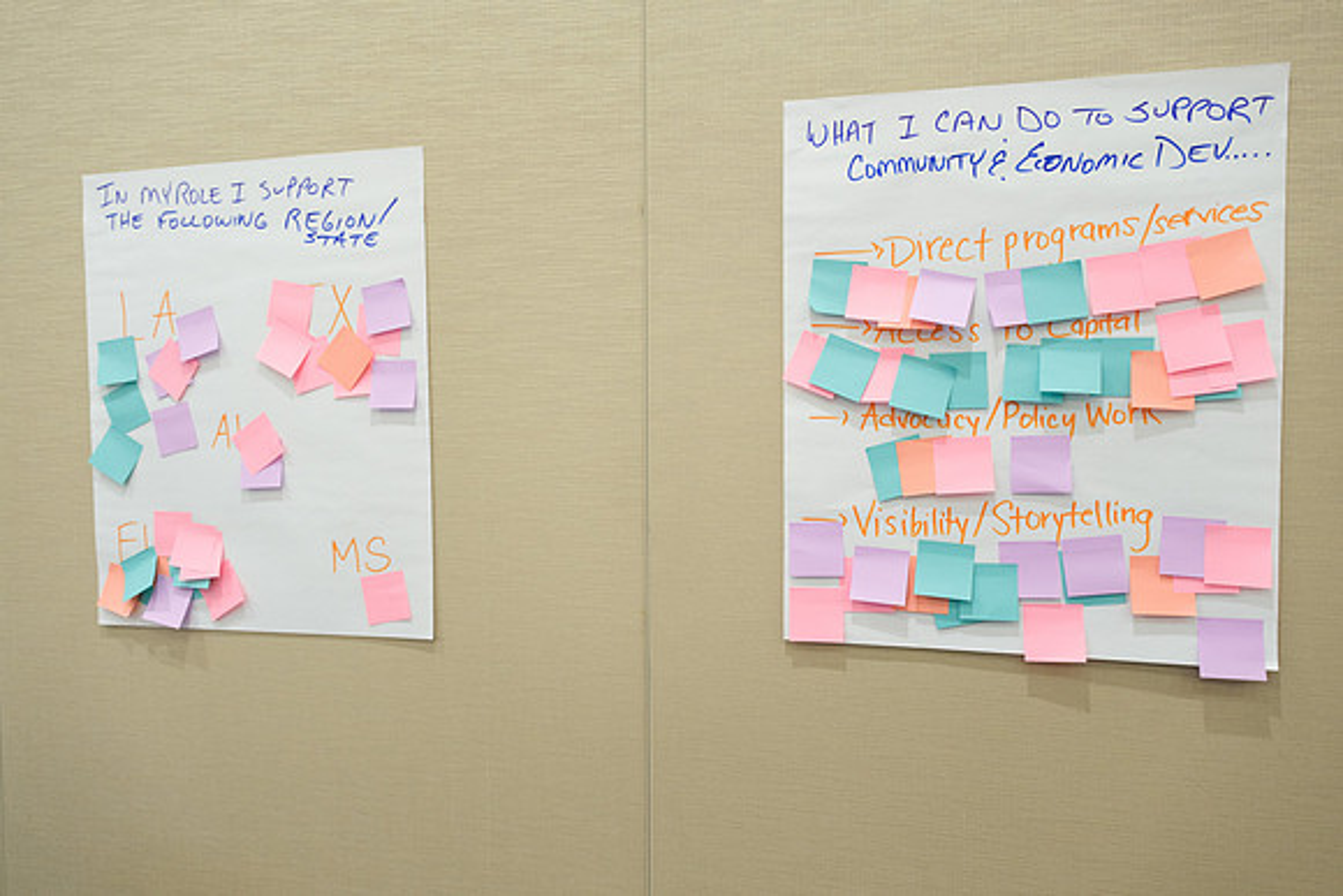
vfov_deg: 49.6
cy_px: 448
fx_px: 970
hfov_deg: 69.4
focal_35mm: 26
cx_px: 672
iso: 1000
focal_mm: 17
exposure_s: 1/160
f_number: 1.8
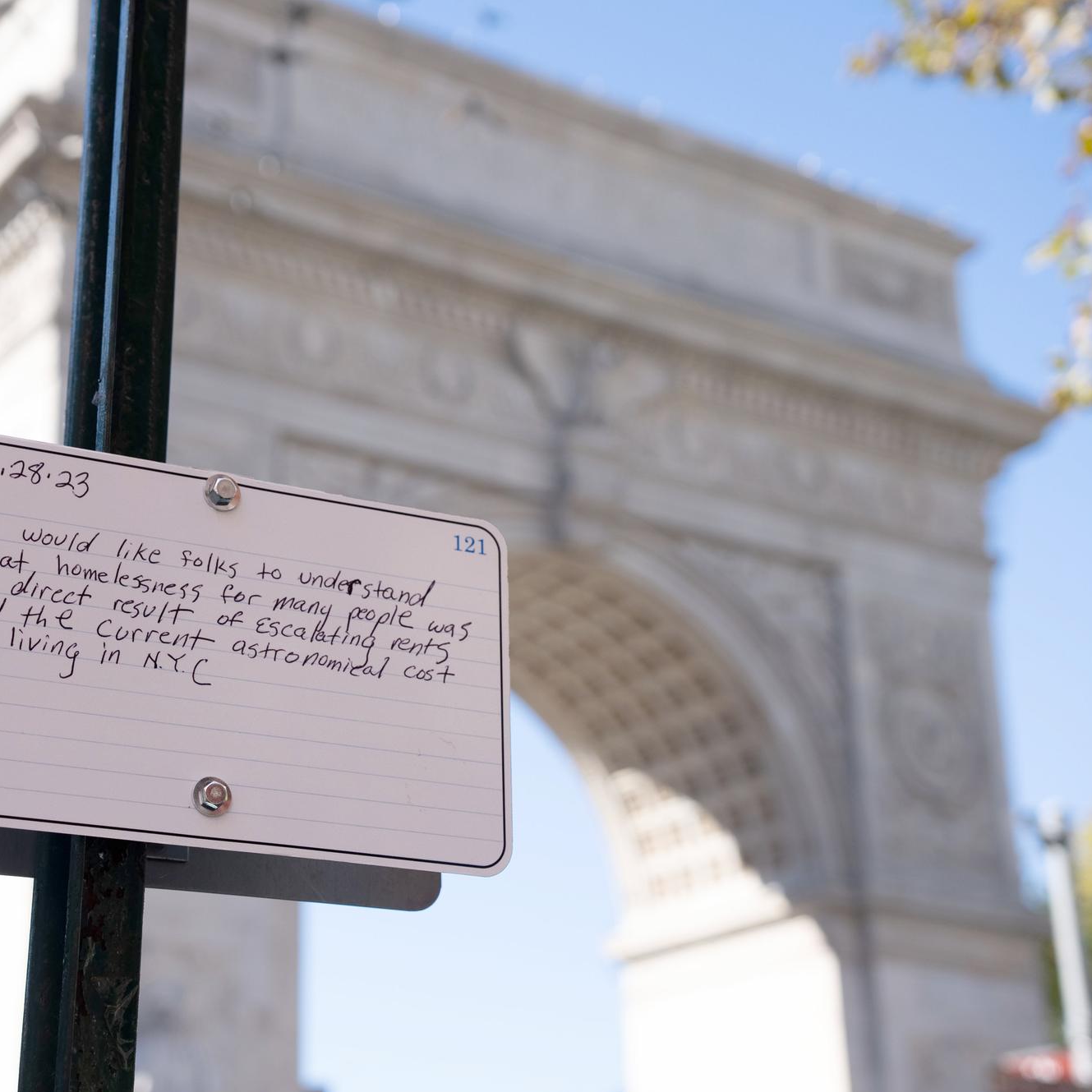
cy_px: 548
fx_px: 2325
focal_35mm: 65
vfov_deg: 26.4
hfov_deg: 26.3
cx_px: 399
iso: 400
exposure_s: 1/1600
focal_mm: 50.9
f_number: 4
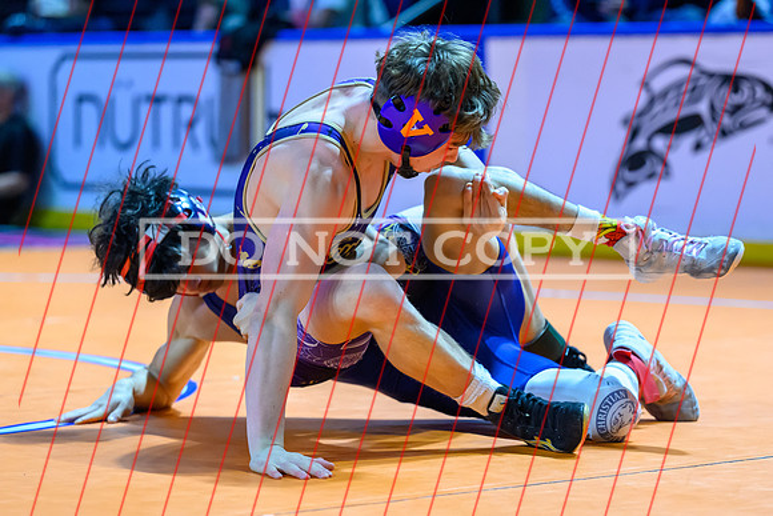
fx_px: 2932
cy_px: 300
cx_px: 402
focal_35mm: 137
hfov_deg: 15.0
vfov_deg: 10.1
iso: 5000
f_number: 2.8
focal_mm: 104
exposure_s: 1/640
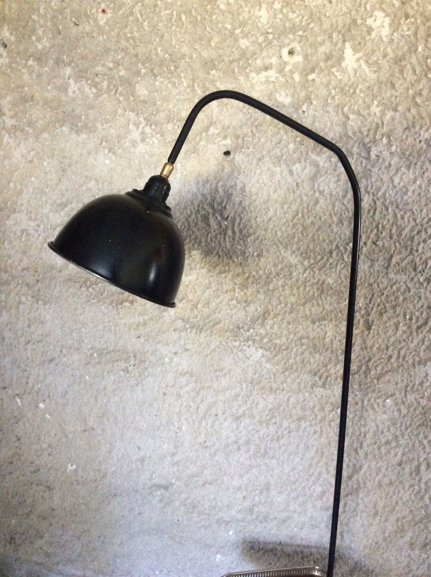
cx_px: 216
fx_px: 533
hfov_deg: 44.1
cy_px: 288
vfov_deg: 56.9
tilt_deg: -12.4
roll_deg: -2.4
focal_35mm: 32
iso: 320
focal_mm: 3.3
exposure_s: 1/17
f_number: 2.4
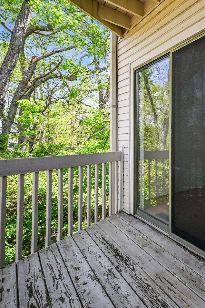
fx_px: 188
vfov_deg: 78.6
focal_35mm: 22
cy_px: 149
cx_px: 217
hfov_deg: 45.5
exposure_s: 1/250
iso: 400
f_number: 8
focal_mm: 14
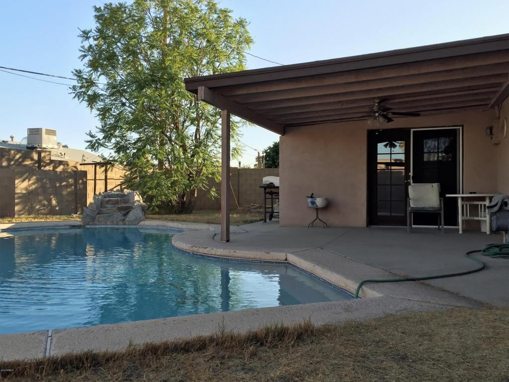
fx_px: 426
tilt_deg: -0.3
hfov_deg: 61.7
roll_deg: +2.0
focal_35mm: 29
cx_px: 254
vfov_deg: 48.2
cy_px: 191
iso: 32
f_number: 2.2
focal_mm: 4.15
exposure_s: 1/775
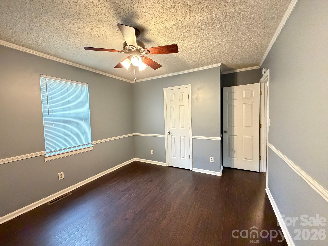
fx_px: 133
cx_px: 164
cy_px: 123
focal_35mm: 14
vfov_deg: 85.7
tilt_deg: -4.2
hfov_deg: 102.1
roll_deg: +2.4
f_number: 2.2
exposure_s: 1/60
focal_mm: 2.22
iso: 1000
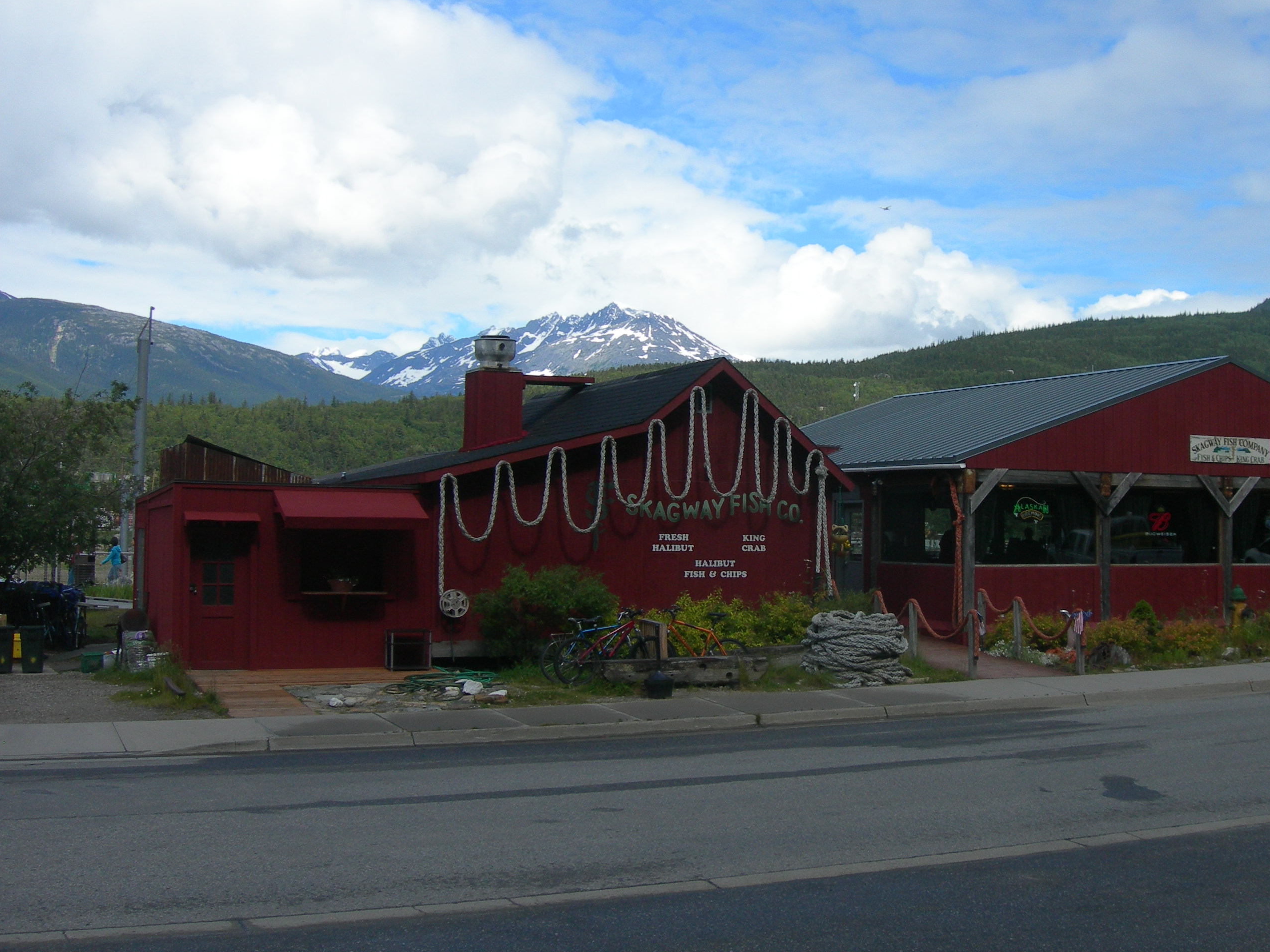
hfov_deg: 41.0
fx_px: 1687
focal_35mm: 46
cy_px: 431
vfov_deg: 31.5
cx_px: 768
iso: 50
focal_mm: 7.8
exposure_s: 1/620
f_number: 4.8
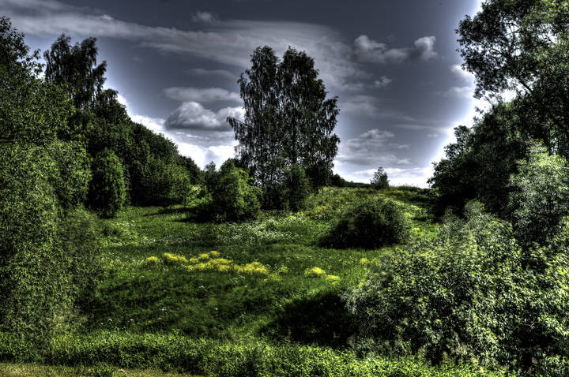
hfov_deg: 37.9
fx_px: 829
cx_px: 284
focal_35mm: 52
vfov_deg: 25.7
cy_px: 188
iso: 200
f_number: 9
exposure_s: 1/500
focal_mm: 35
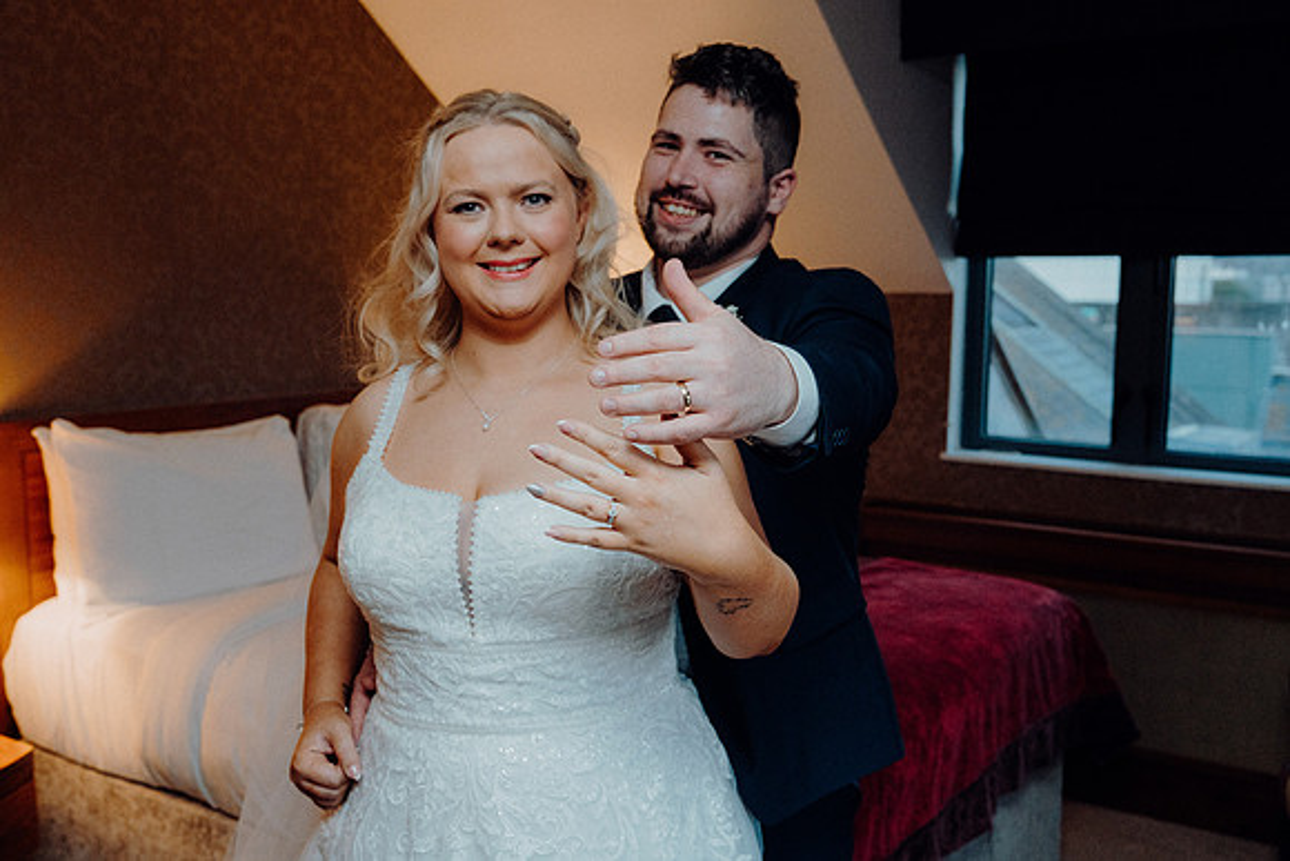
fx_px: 1265
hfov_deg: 54.0
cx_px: 645
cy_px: 430
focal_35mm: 35
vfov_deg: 37.6
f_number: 5
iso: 2500
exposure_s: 1/160
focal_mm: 35
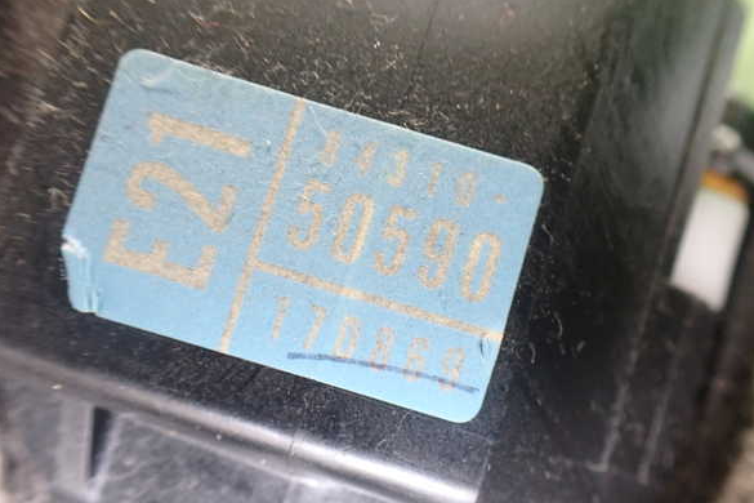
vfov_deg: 41.1
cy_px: 257
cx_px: 382
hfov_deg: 58.7
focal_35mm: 32
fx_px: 670
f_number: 2.3
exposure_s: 1/40
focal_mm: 5.4
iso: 800
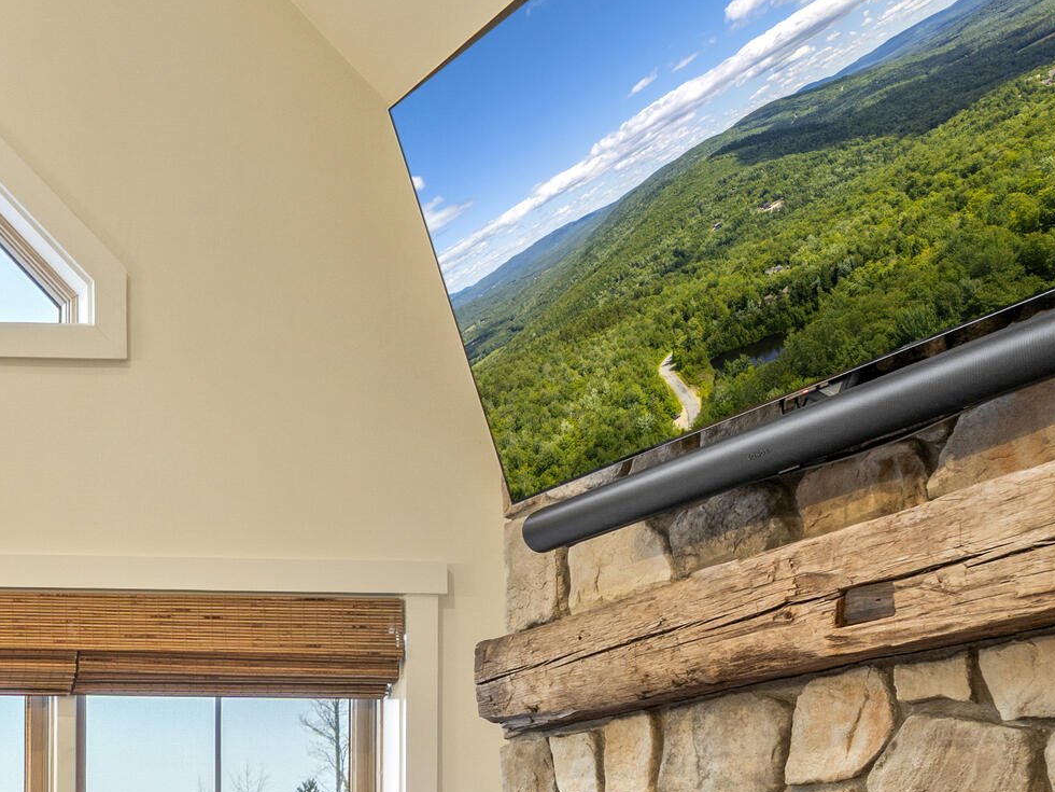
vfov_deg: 24.5
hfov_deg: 27.8
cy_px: 987
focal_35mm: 53
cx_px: -419
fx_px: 1615
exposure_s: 4
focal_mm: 18
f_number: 9
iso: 80
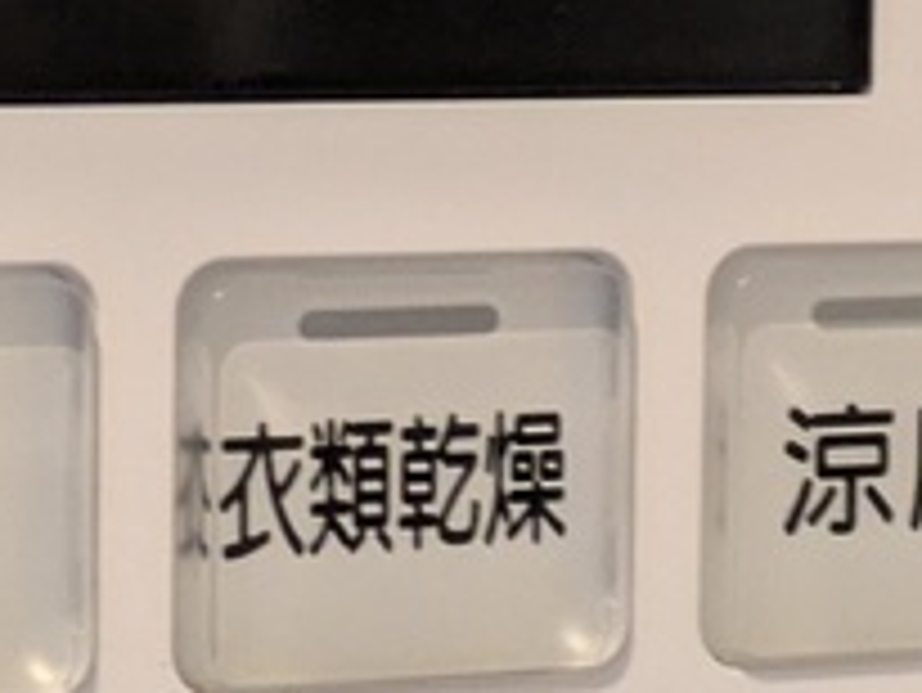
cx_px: 409
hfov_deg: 8.3
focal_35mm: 239
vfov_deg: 6.2
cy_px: 382
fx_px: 6370
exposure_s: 1/100
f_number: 1.89
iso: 393
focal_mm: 5.43
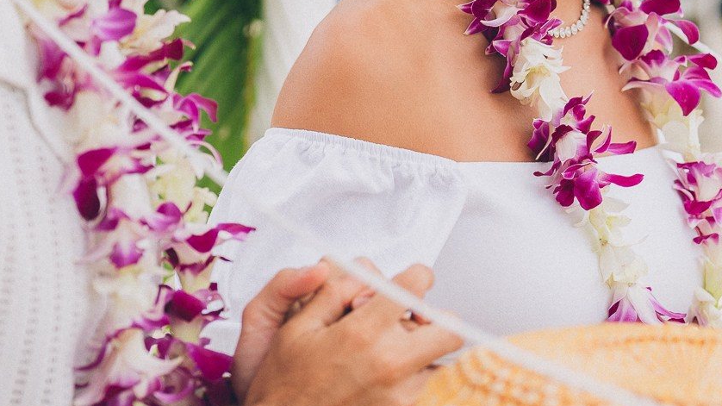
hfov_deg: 11.2
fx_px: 3675
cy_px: 55
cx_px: 577
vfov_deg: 6.3
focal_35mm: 192
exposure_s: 1/400
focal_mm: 50
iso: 125
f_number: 2
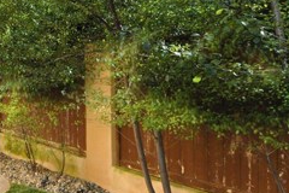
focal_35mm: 40
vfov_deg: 33.4
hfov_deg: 41.0
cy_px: 88
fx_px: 321
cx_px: -12
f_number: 13
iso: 2200
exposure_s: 1/200
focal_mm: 10
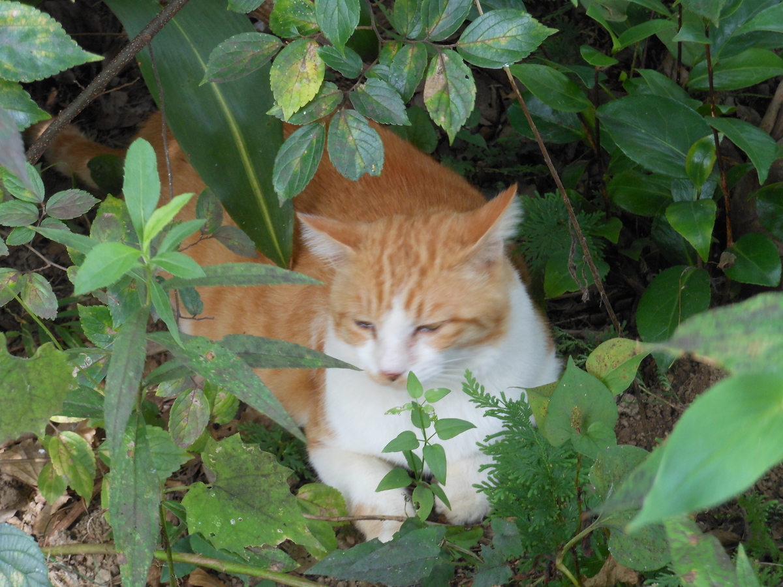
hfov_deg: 22.5
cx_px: 392
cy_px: 294
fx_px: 1968
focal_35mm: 87
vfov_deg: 17.0
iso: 200
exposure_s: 1/30
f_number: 5.3
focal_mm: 15.6
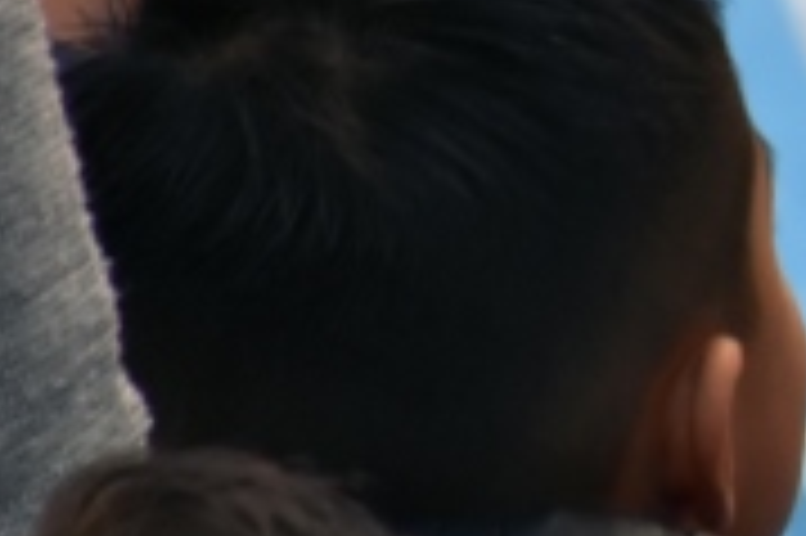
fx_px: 26864
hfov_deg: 1.7
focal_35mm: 1201
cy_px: 151
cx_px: 1567
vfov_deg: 1.1
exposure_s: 1/400
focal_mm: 140
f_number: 5.6
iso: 800
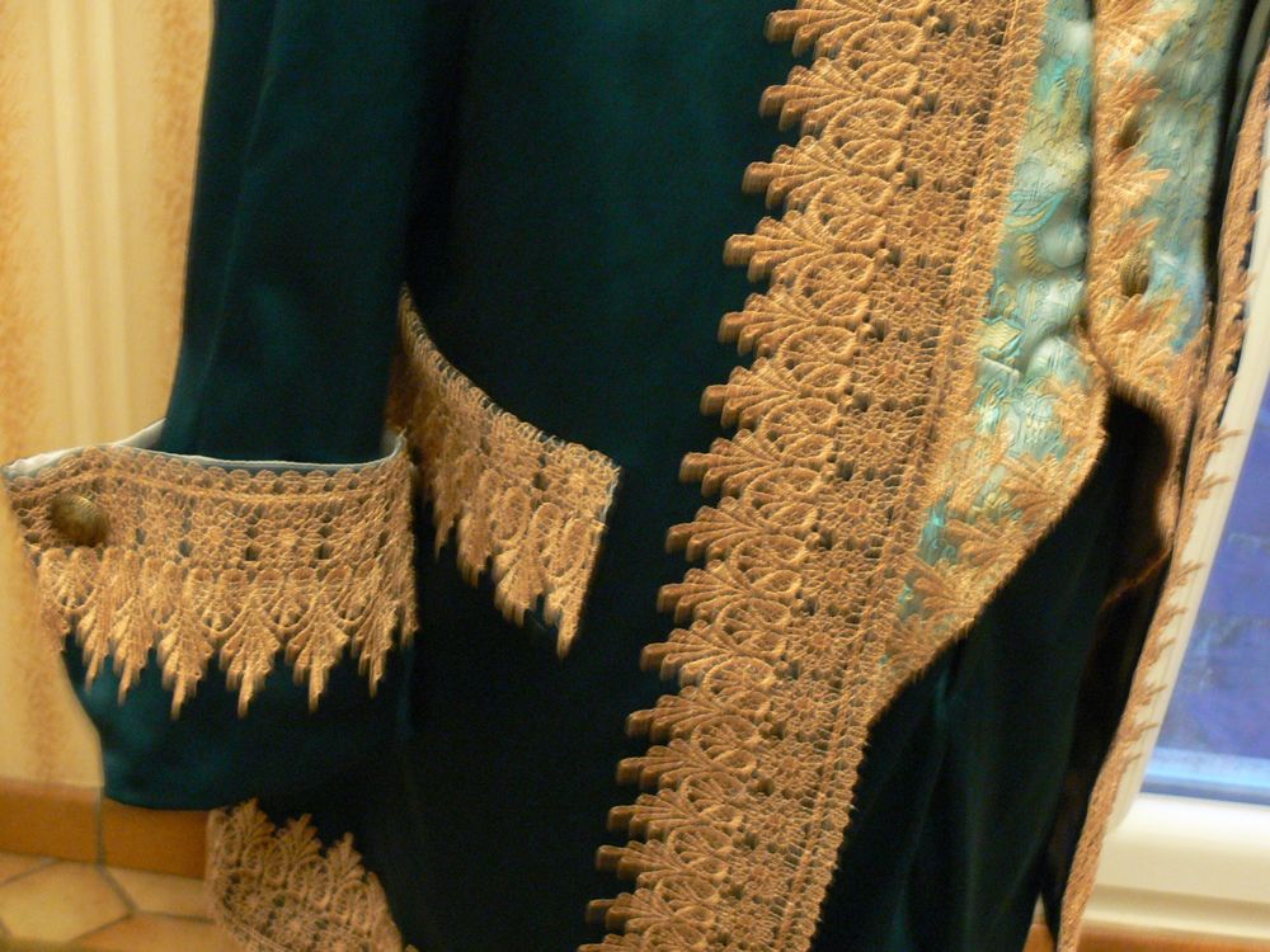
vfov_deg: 38.7
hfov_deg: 50.1
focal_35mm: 37
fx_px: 1357
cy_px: 476
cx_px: 635
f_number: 2.8
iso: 200
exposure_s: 1/4
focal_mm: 7.9
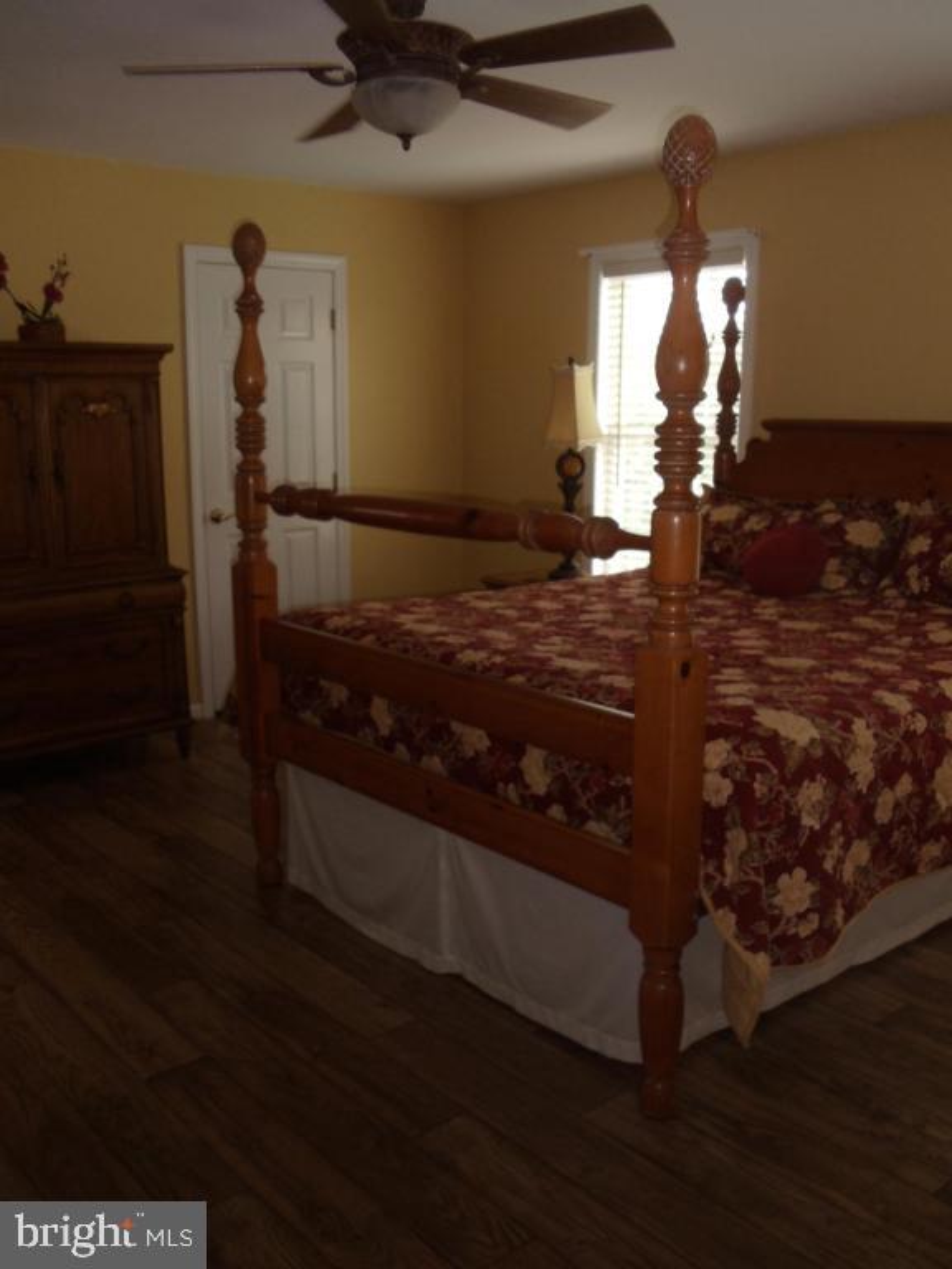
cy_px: 634
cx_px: 476
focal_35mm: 44
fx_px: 1613
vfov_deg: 42.9
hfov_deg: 32.9
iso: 100
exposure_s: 1/30
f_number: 3.5
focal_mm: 6
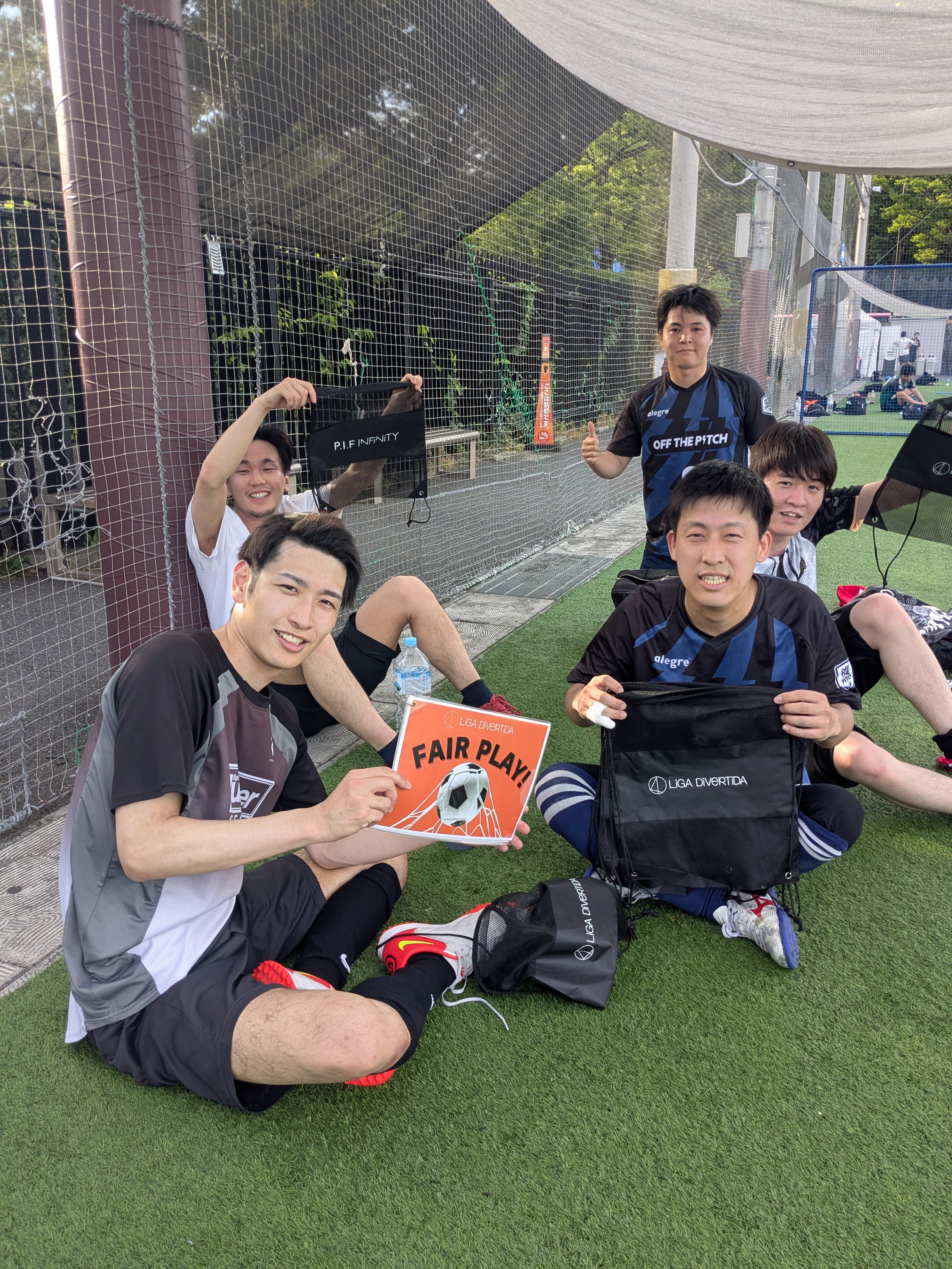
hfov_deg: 51.4
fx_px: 990
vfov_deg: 65.3
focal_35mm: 27
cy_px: 634
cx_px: 476
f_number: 1.73
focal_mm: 4.38
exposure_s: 1/269
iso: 49
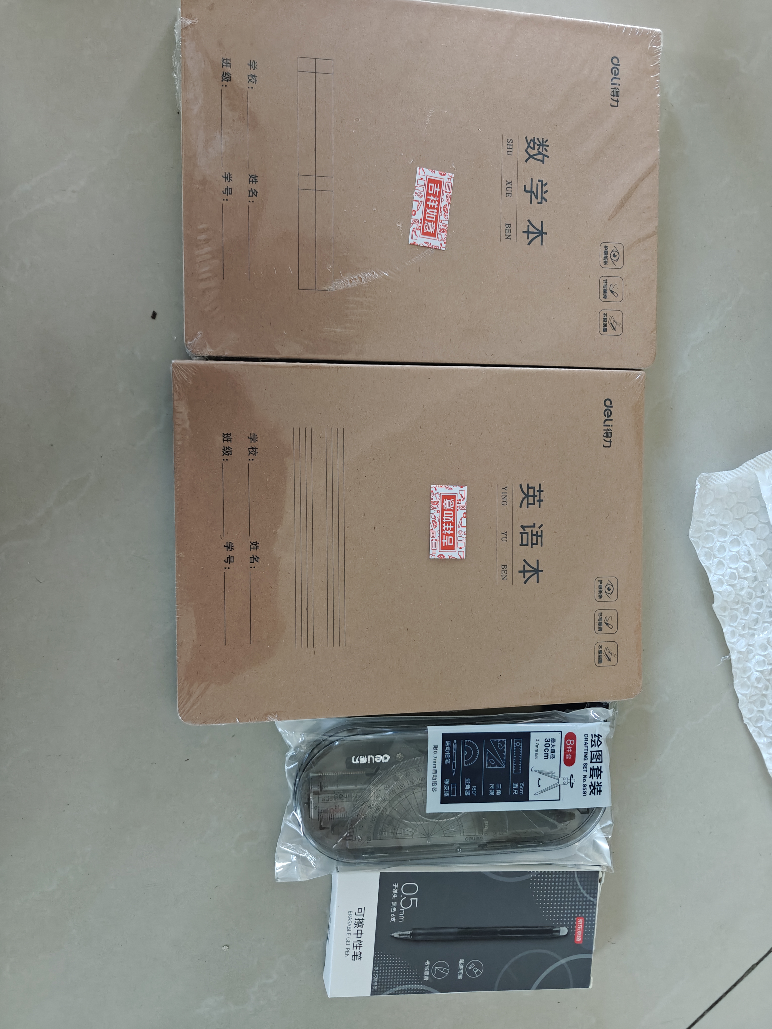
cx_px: 386
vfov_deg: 73.9
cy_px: 514
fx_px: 684
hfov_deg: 58.9
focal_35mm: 23
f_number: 1.6
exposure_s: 1/100
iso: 640
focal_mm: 6.06
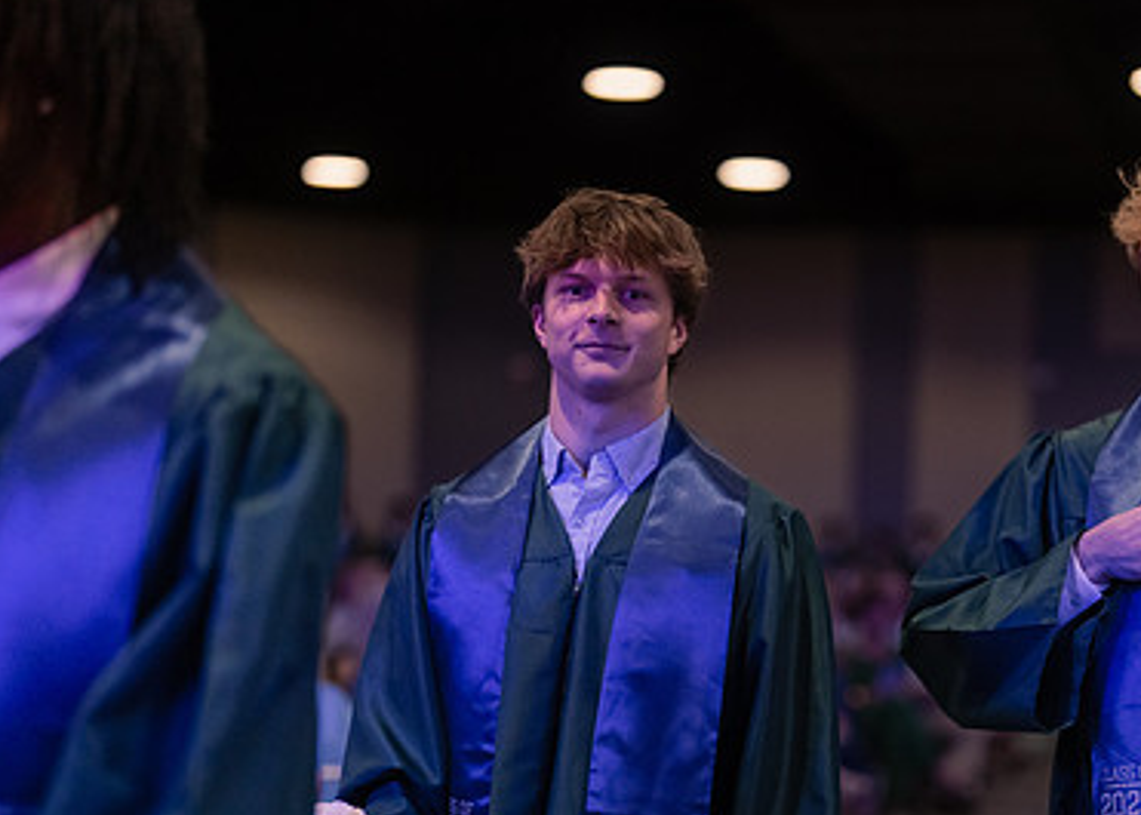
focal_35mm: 83
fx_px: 2690
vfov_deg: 17.2
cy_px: 467
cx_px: 781
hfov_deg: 23.8
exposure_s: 1/500
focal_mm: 50
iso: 1250
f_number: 1.2
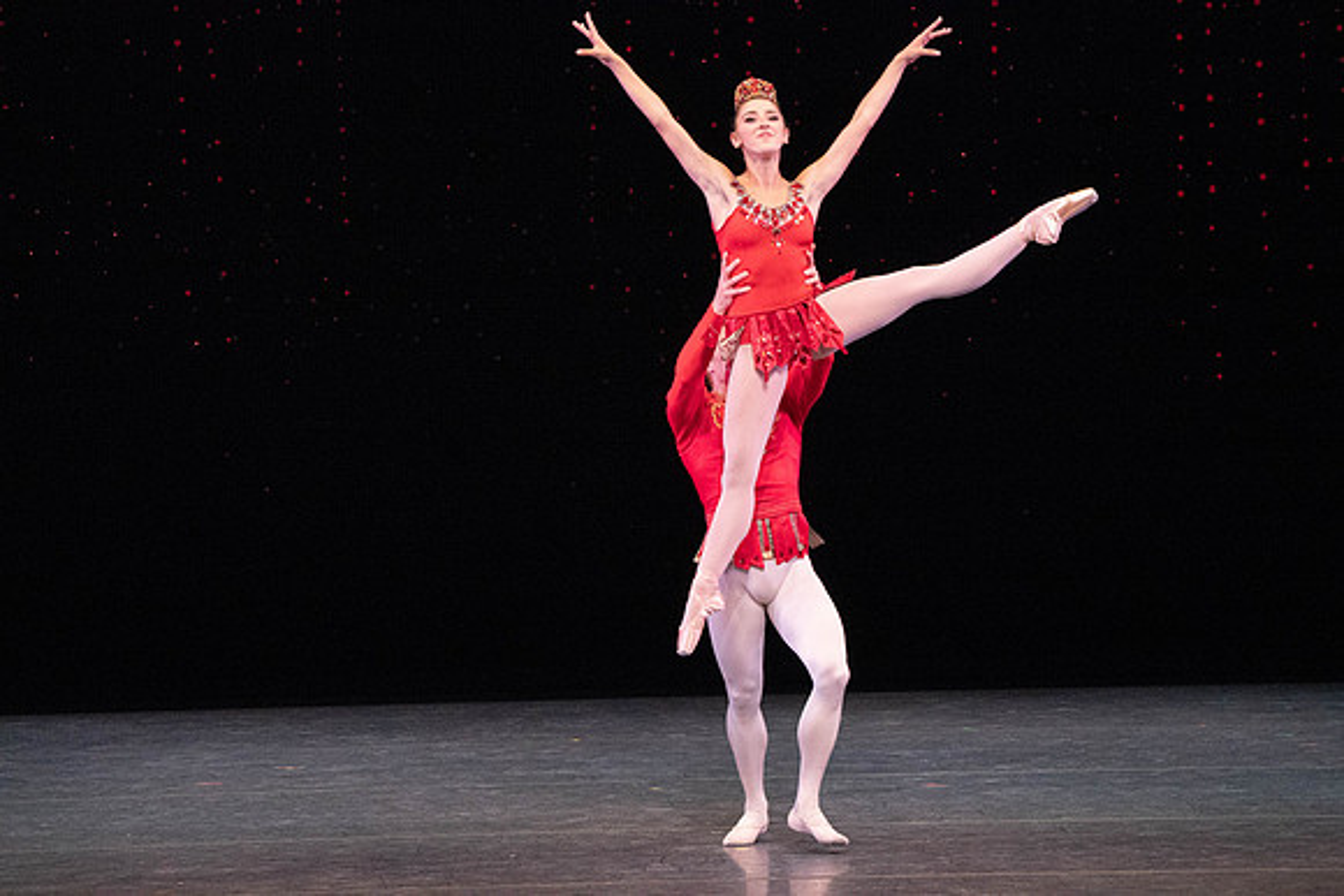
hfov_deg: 6.2
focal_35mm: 333
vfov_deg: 4.1
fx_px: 12434
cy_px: 448
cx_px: 672
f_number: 13
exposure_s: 1/400
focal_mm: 333
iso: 16000
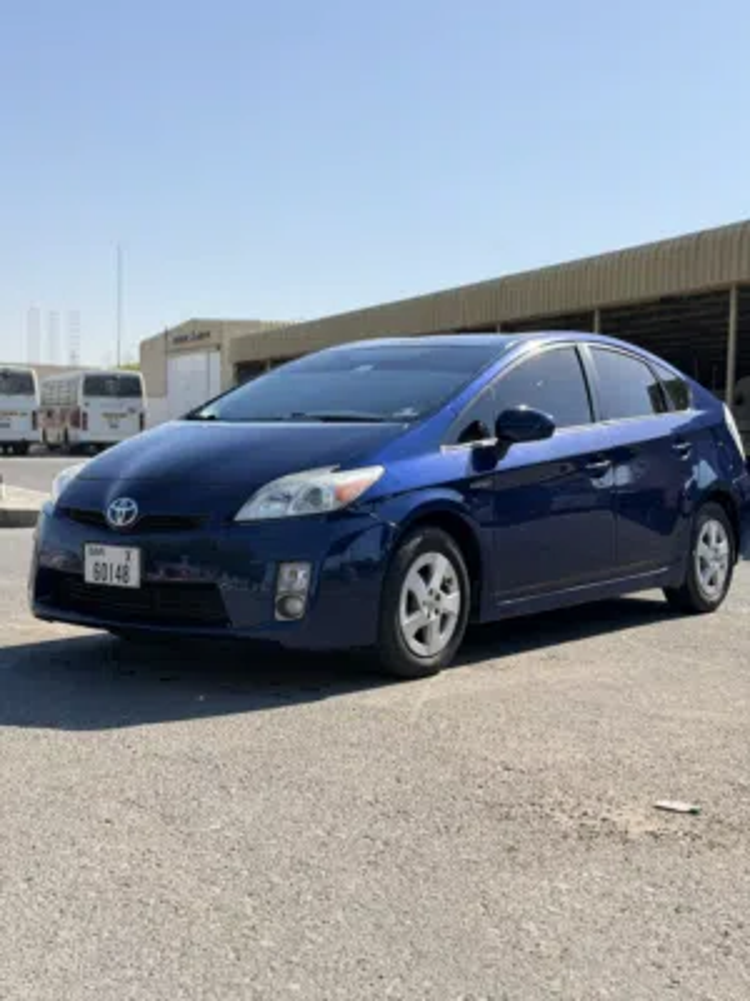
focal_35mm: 48
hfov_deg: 30.3
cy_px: 500
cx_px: 375
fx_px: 1387
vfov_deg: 39.7
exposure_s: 1/4878
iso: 64
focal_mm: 6.76
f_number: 1.78
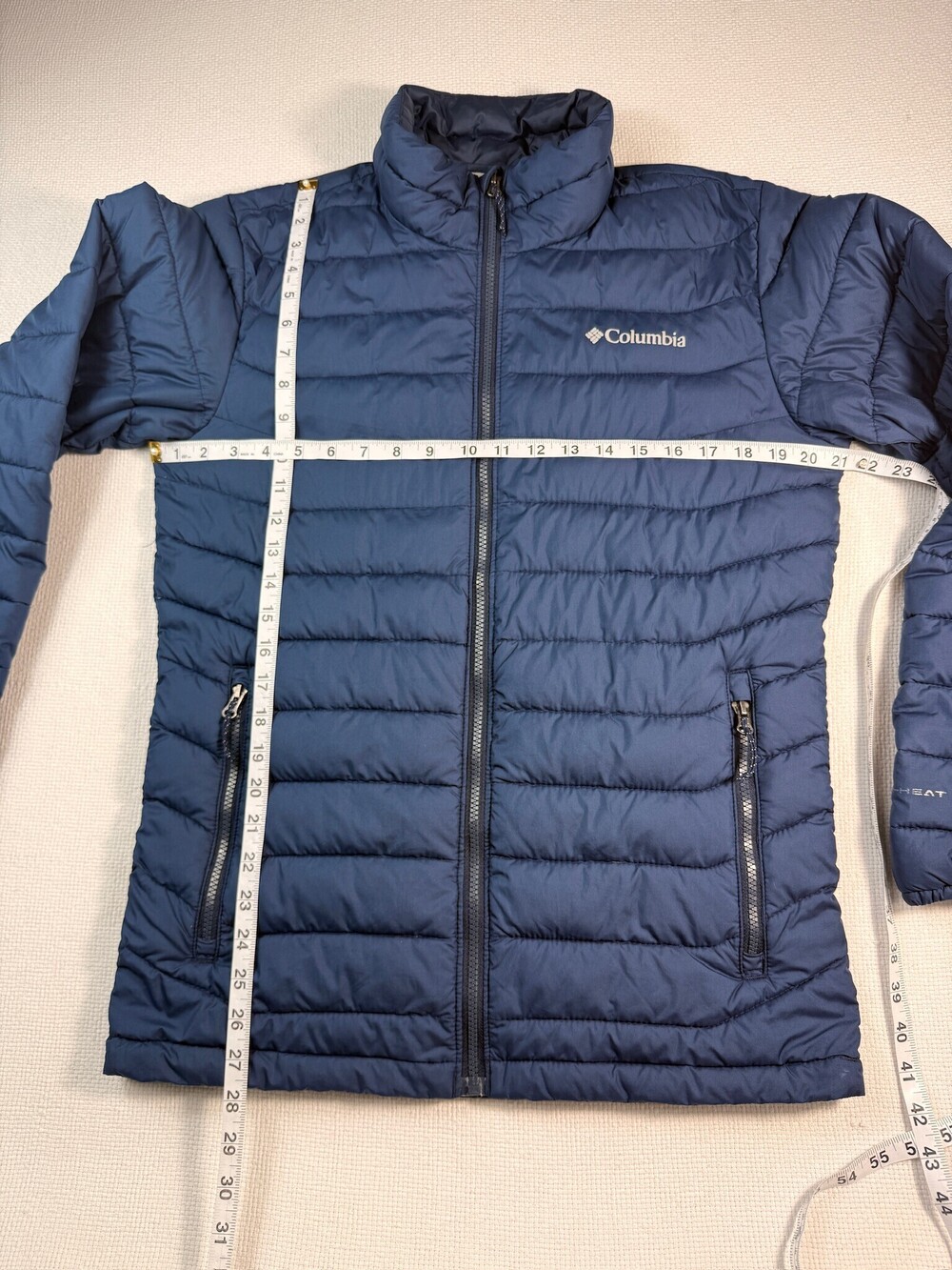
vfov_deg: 71.6
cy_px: 635
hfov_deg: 56.8
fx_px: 880
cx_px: 476
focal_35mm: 24
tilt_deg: -52.9
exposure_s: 1/199
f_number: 1.78
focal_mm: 6.76
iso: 64
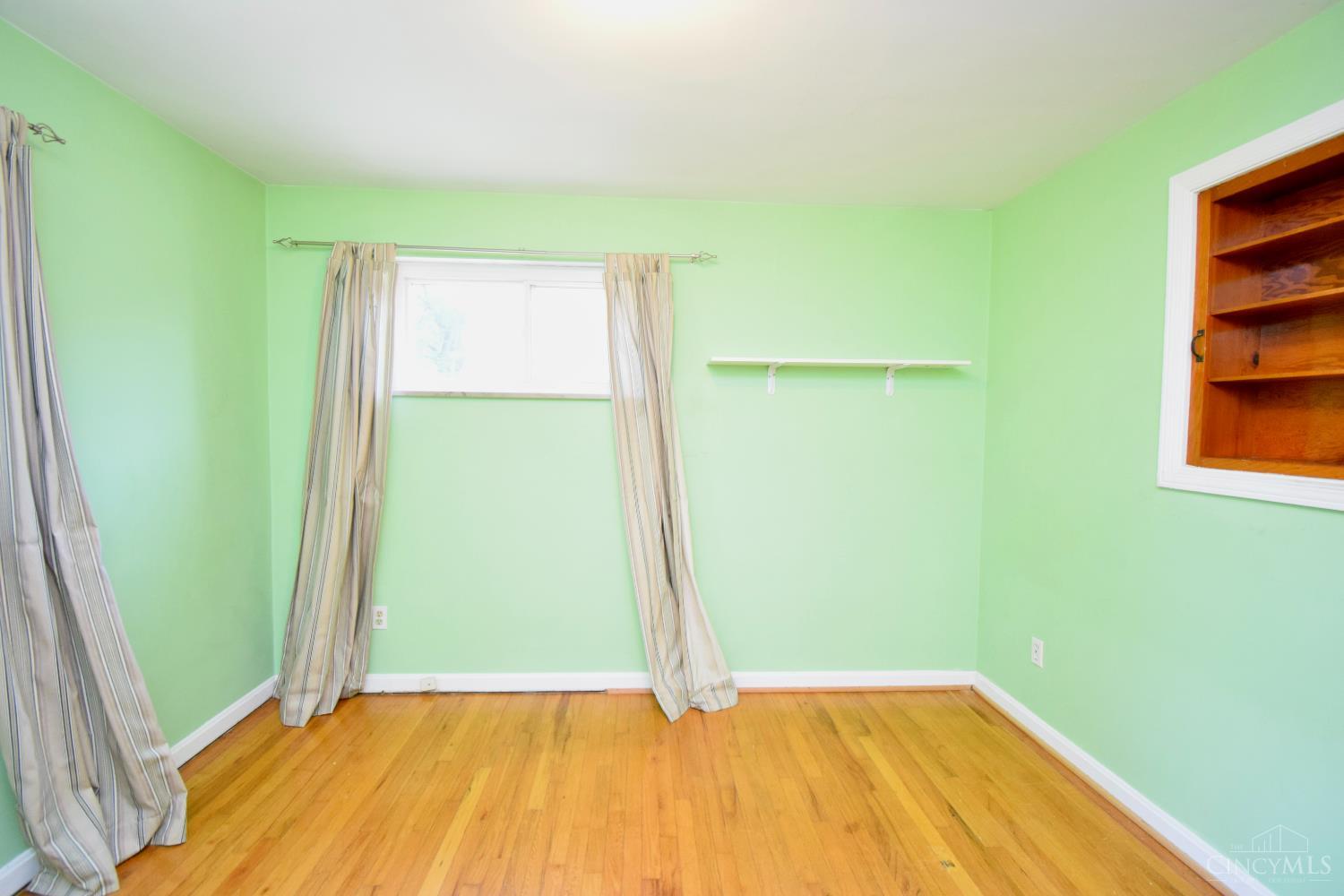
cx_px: 672
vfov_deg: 77.3
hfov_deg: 100.4
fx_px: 560
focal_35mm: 15
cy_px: 448
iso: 2000
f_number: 4.5
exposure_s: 1/60
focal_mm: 10
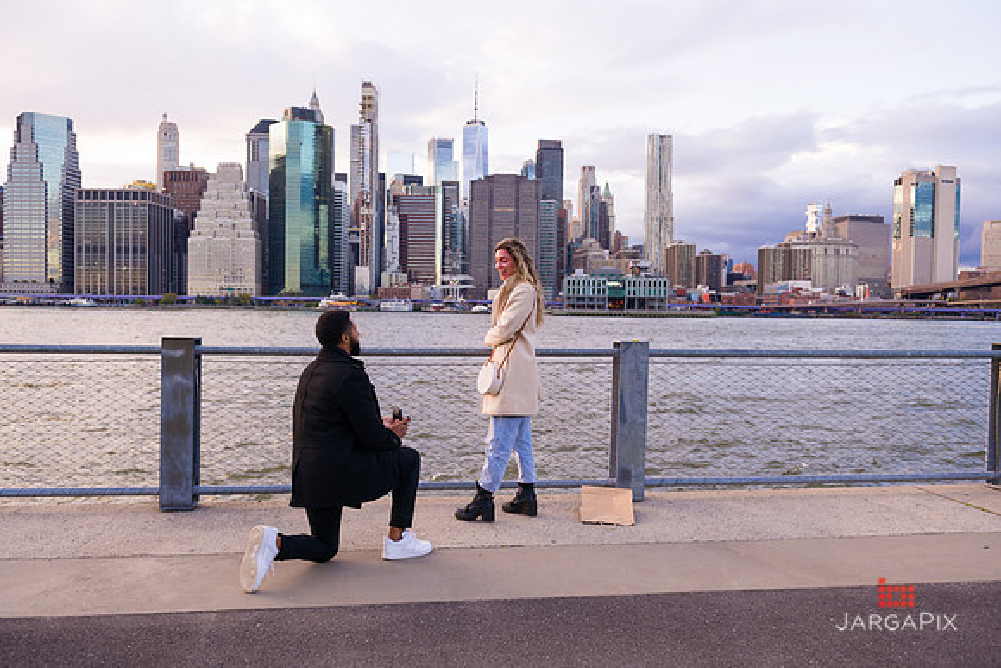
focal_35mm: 28
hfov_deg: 65.5
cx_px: 500
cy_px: 334
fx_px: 779
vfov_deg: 46.4
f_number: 4
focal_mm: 28
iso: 250
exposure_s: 1/200
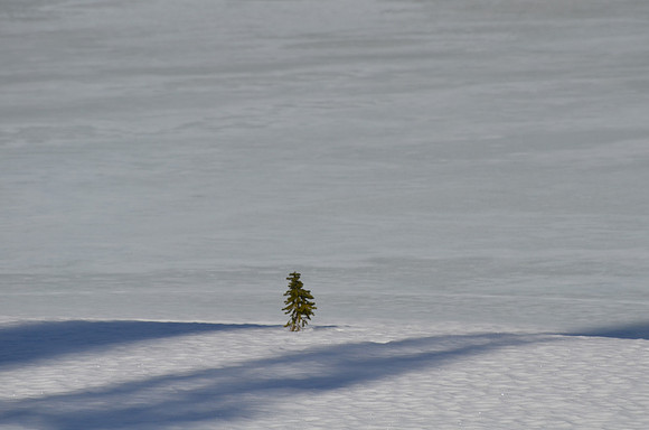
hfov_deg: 5.1
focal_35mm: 405
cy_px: 215
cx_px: 324
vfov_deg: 3.4
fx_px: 7285
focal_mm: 270
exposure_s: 1/2000
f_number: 8
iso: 220
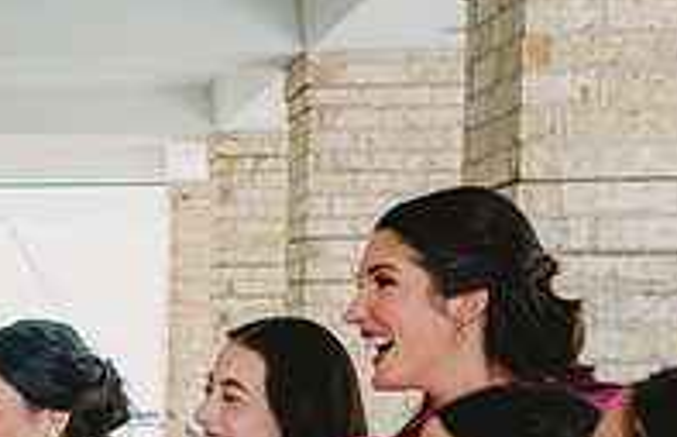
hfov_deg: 17.8
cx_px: -300
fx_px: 1955
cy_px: 530
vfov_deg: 12.4
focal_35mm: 105
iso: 320
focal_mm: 32.5
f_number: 3.5
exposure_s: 1/400
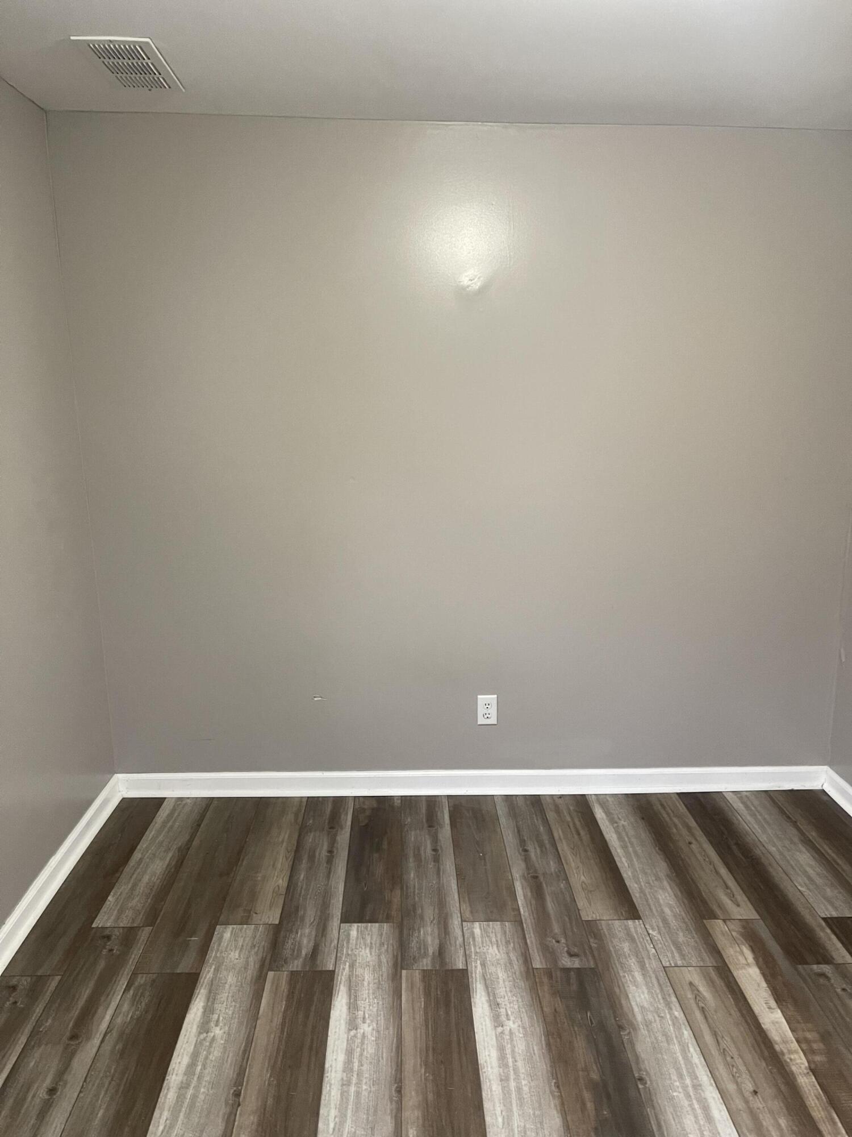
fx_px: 820
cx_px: 426
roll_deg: +0.4
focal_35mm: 25
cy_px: 568
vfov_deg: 69.4
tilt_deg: -13.1
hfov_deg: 54.9
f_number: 1.6
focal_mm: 5.1
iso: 400
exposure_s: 1/60
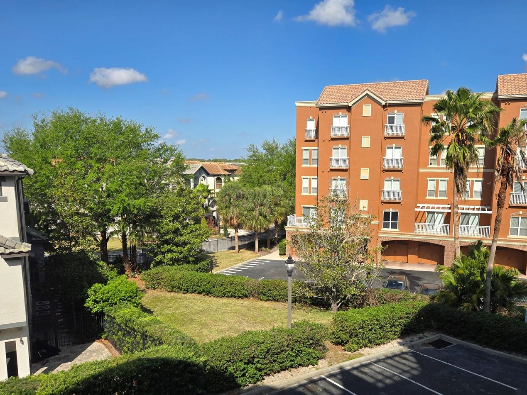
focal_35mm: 29
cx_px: 301
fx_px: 442
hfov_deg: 61.4
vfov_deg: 47.9
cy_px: 239
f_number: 1.8
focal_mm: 5.4
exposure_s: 1/1894
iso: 25
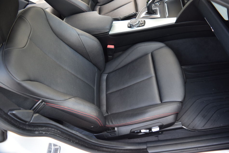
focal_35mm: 27
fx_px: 172
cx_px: 114
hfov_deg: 67.4
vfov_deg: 47.9
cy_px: 76
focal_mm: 18
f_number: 4
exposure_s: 1/60
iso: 450
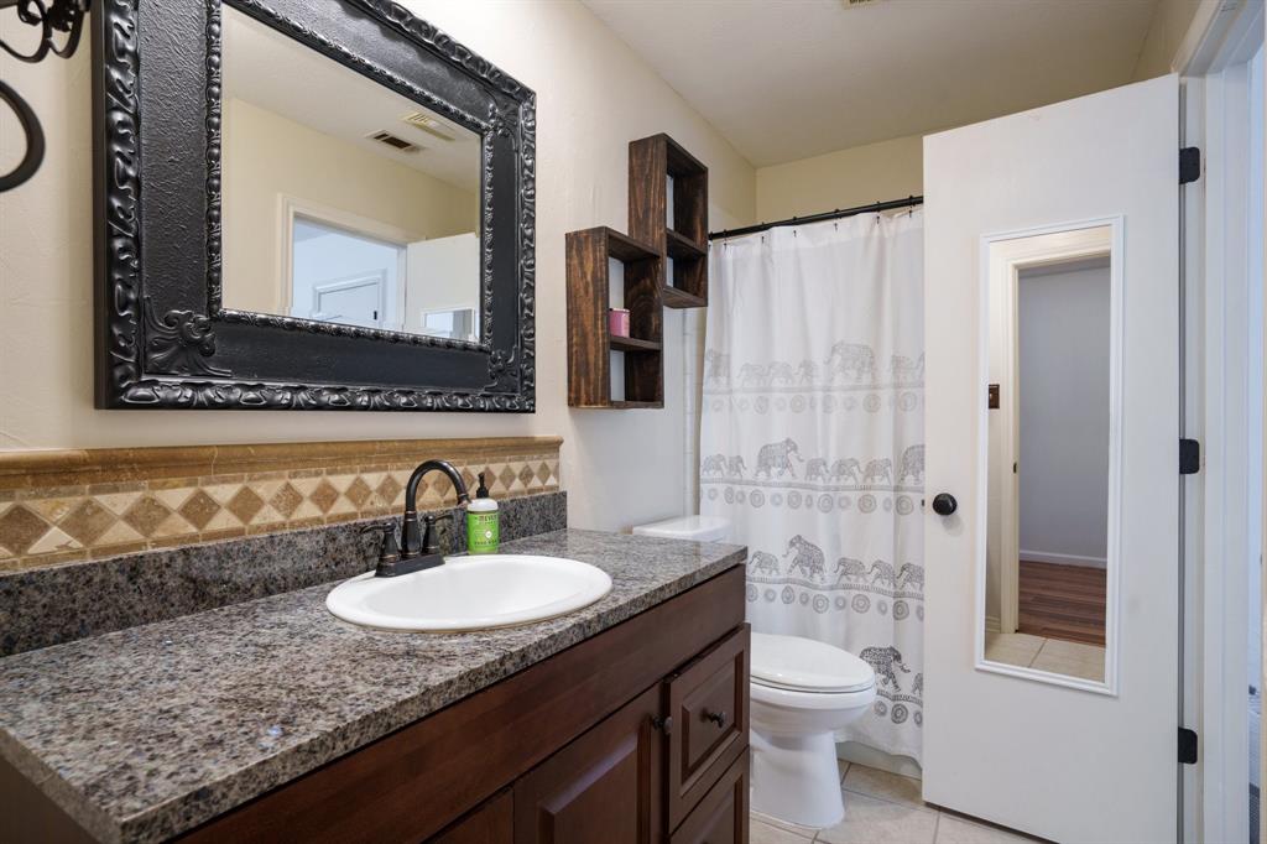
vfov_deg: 70.4
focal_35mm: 17
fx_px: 598
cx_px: 634
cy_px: 422
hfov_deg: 93.3
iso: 320
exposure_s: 1/4
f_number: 6.3
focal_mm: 17
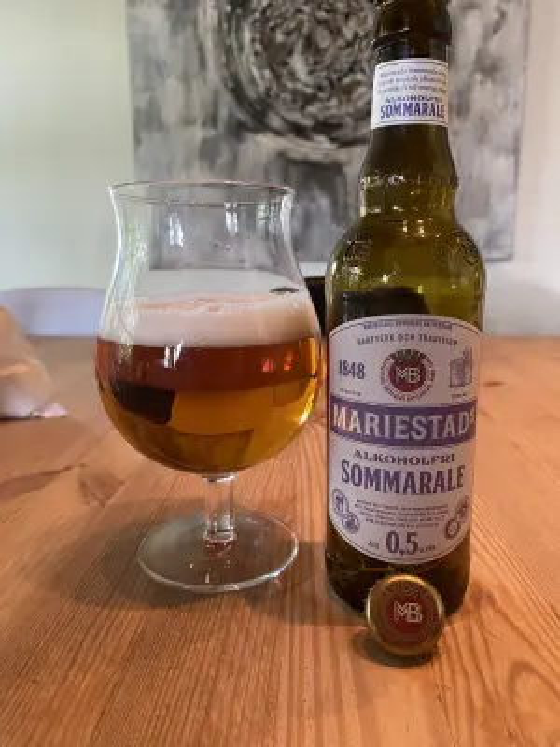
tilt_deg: -11.7
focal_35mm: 26
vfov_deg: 67.3
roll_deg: +0.0
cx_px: 280
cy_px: 374
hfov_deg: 53.1
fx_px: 561
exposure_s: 1/50
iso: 250
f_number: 1.8
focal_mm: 4.25
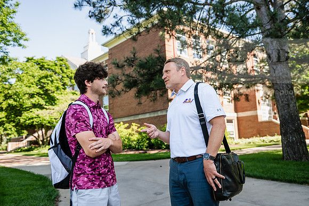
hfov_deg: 58.7
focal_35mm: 32
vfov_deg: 41.1
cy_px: 103
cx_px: 154
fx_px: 275
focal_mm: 32
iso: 80
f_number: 3.5
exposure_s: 1/200
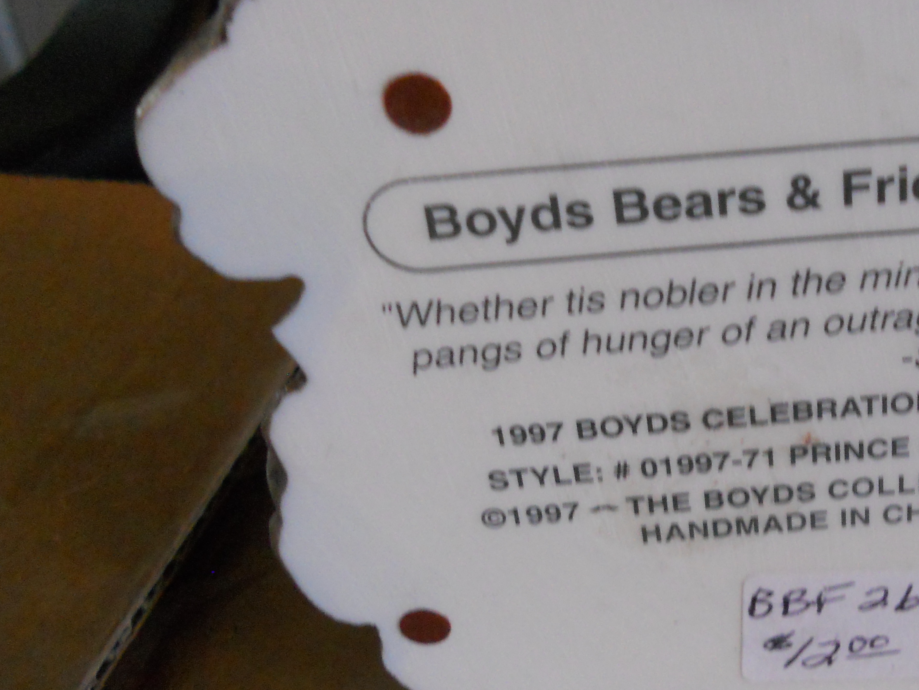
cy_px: 413
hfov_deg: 34.2
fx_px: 1434
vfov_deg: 27.0
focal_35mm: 54
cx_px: 766
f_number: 3.5
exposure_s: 1/30
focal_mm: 5.8
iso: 400
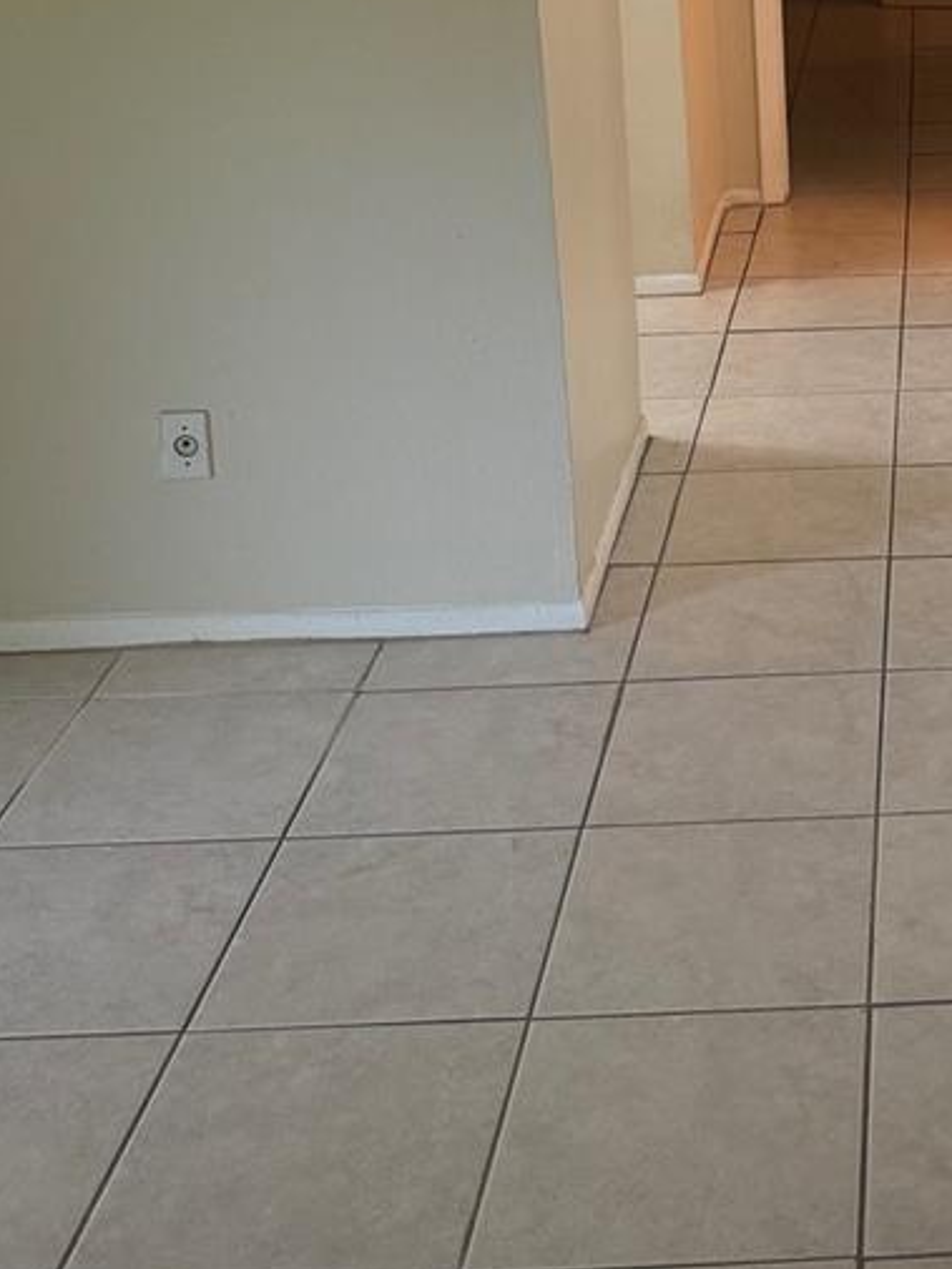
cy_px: 118
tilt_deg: -13.4
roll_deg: +0.4
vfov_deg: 32.1
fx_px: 2089
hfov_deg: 23.8
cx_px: 1080
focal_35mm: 57
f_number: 1.78
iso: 200
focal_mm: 6.76
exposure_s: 1/120
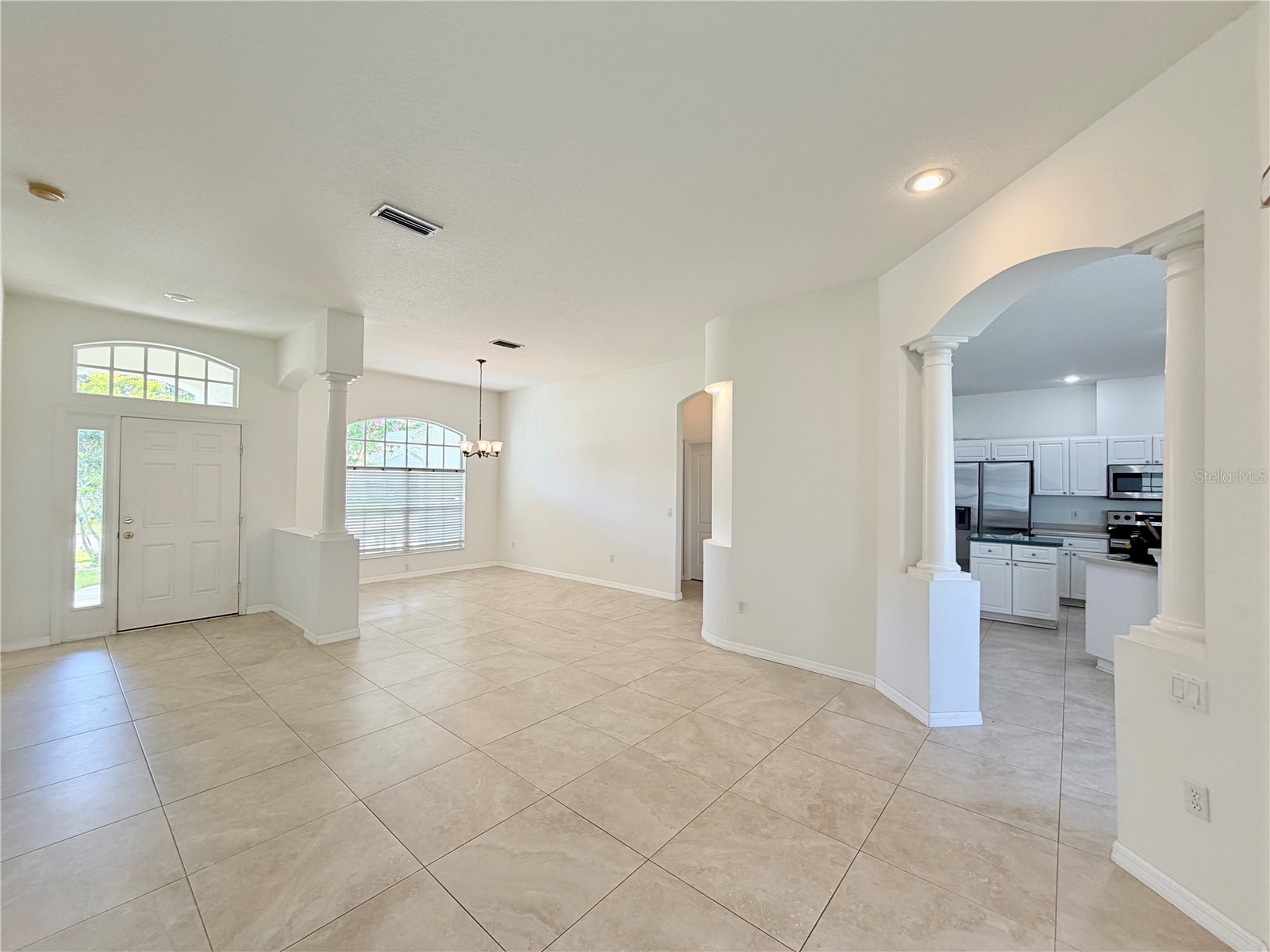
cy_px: 476
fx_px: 514
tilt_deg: -0.2
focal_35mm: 14
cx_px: 635
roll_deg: -0.8
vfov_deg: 85.7
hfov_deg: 102.1
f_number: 2.2
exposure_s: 1/120
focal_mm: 2.22
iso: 100
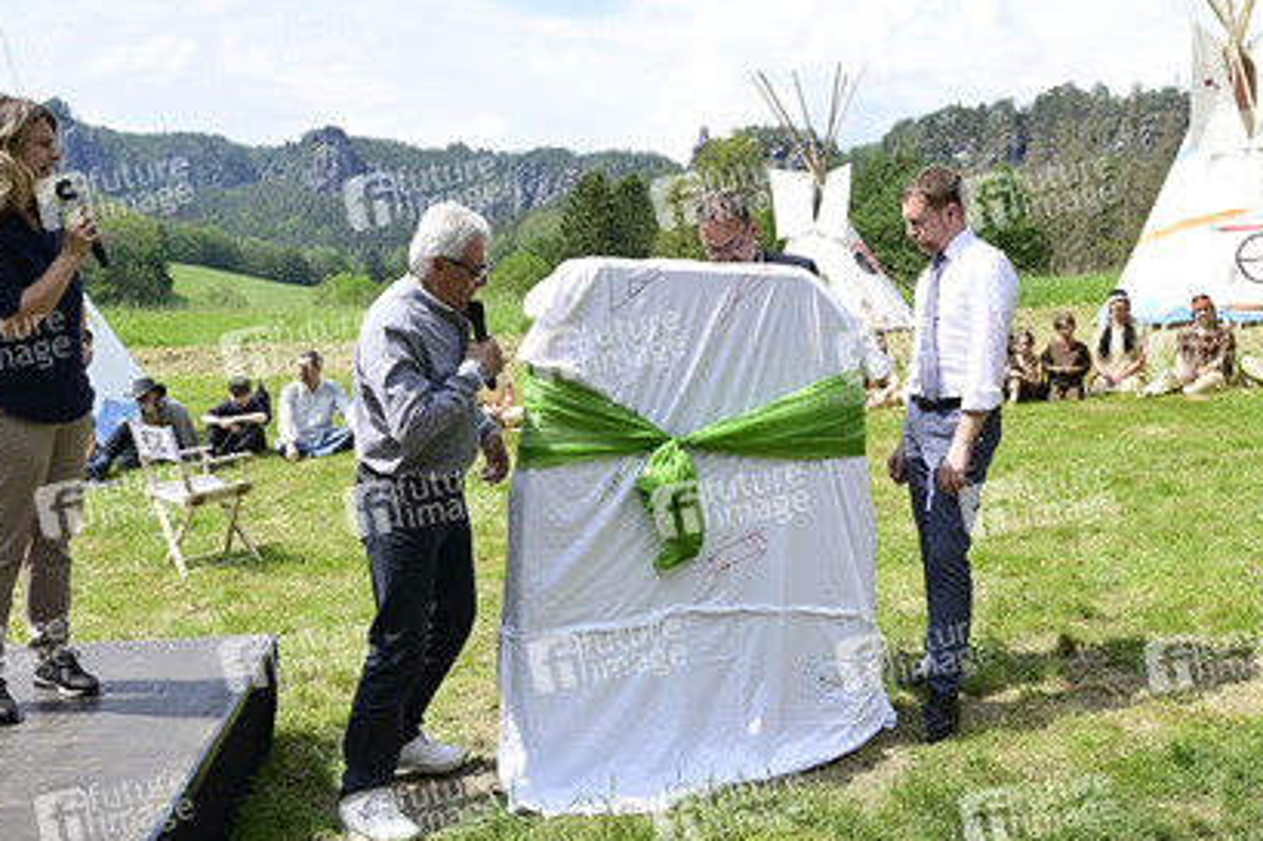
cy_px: 425
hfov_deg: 57.2
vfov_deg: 39.9
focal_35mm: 33
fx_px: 1157
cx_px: 648
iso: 100
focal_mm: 30
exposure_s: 1/320
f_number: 6.3
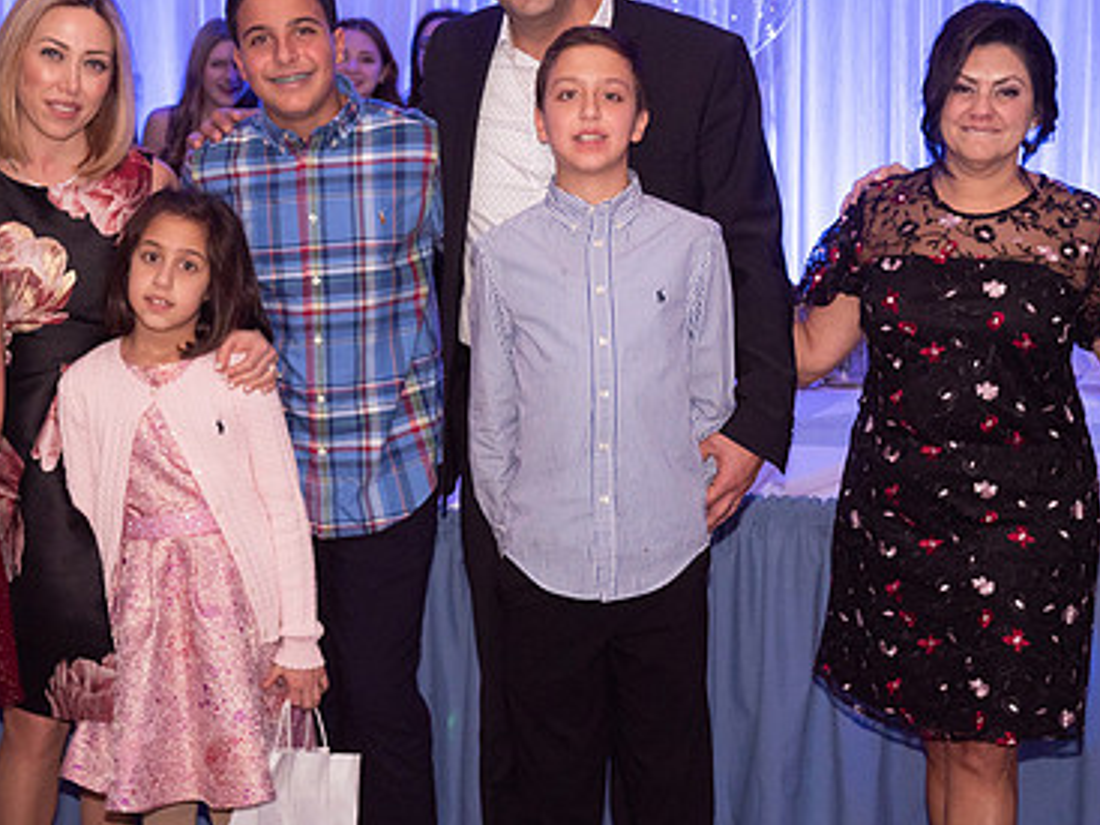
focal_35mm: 79
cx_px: 504
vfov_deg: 18.6
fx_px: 2510
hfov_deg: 24.7
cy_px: 376
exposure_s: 1/100
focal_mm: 25
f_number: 3.2
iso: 640
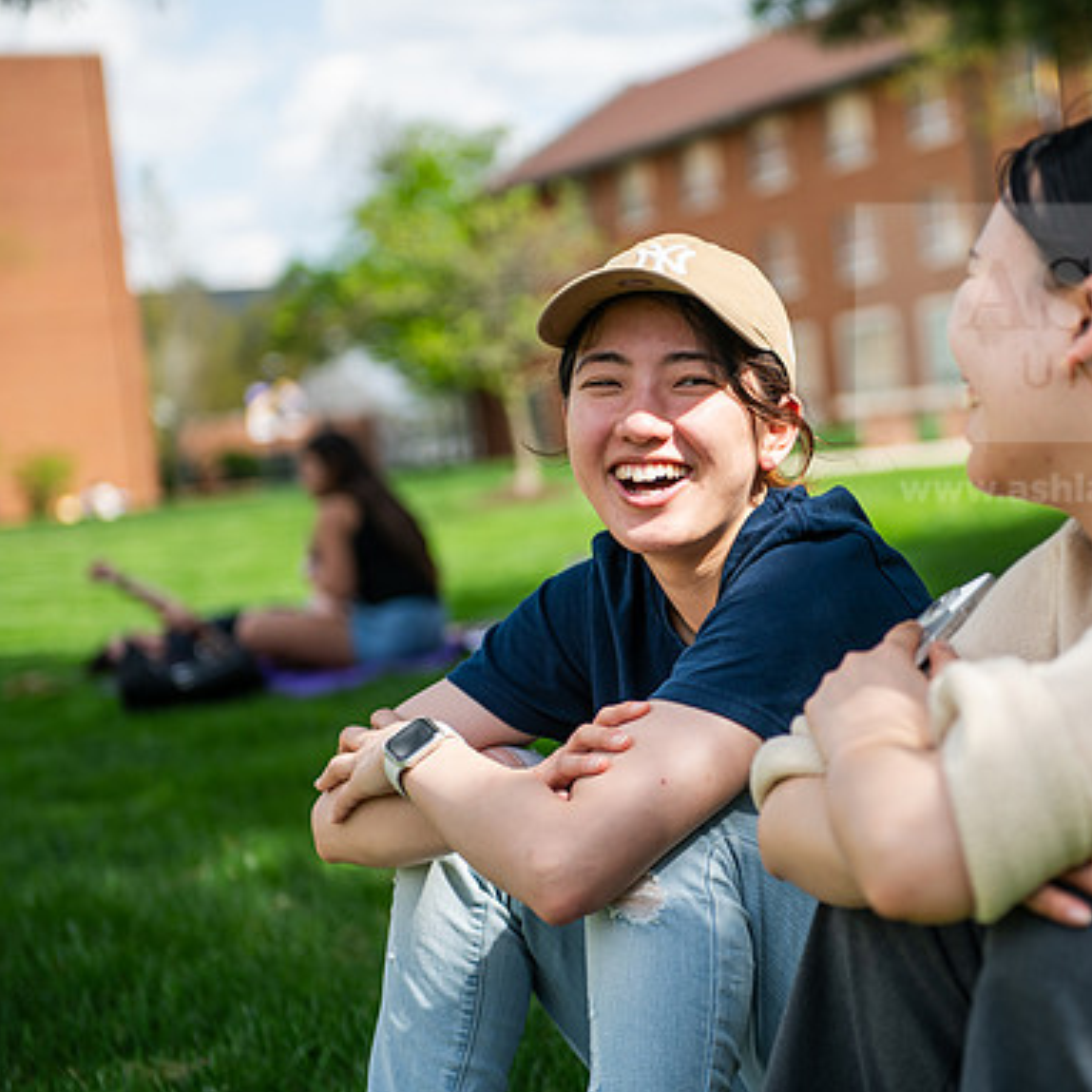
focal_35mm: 90
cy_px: 549
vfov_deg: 19.3
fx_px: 3212
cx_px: 770
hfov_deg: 19.2
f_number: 3.2
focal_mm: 70
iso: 80
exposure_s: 1/500
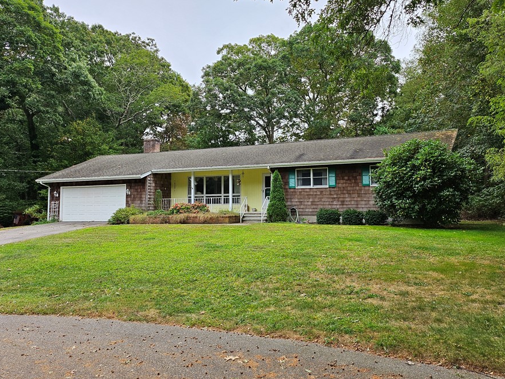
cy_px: 190
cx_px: 247
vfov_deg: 49.7
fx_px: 408
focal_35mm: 28
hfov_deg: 63.5
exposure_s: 1/180
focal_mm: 5
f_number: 1.8
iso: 100
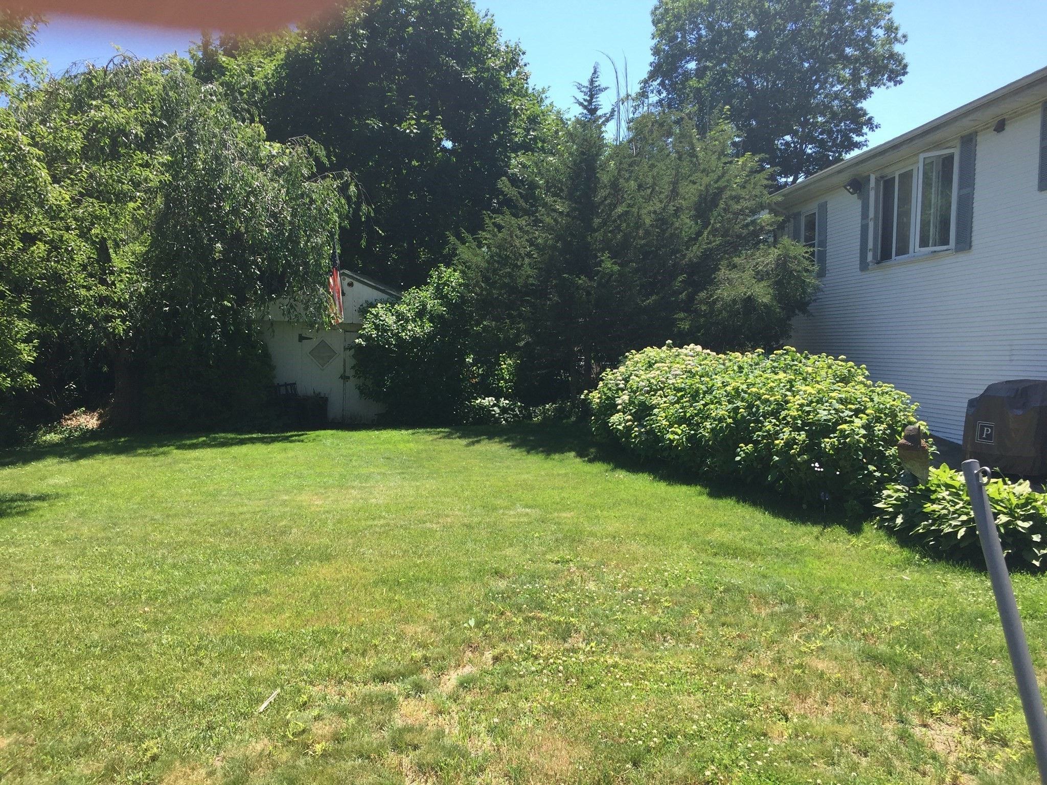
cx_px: 524
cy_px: 392
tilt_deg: -4.6
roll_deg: -0.8
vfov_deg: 48.2
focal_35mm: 29
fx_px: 877
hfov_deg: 61.7
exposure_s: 1/824
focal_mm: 4.15
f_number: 2.2
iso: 32
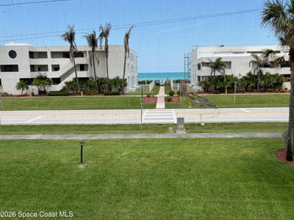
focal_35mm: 29
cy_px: 102
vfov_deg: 48.2
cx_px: 159
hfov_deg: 61.6
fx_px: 246
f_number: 1.6
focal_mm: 5.96
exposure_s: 1/1799
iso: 50
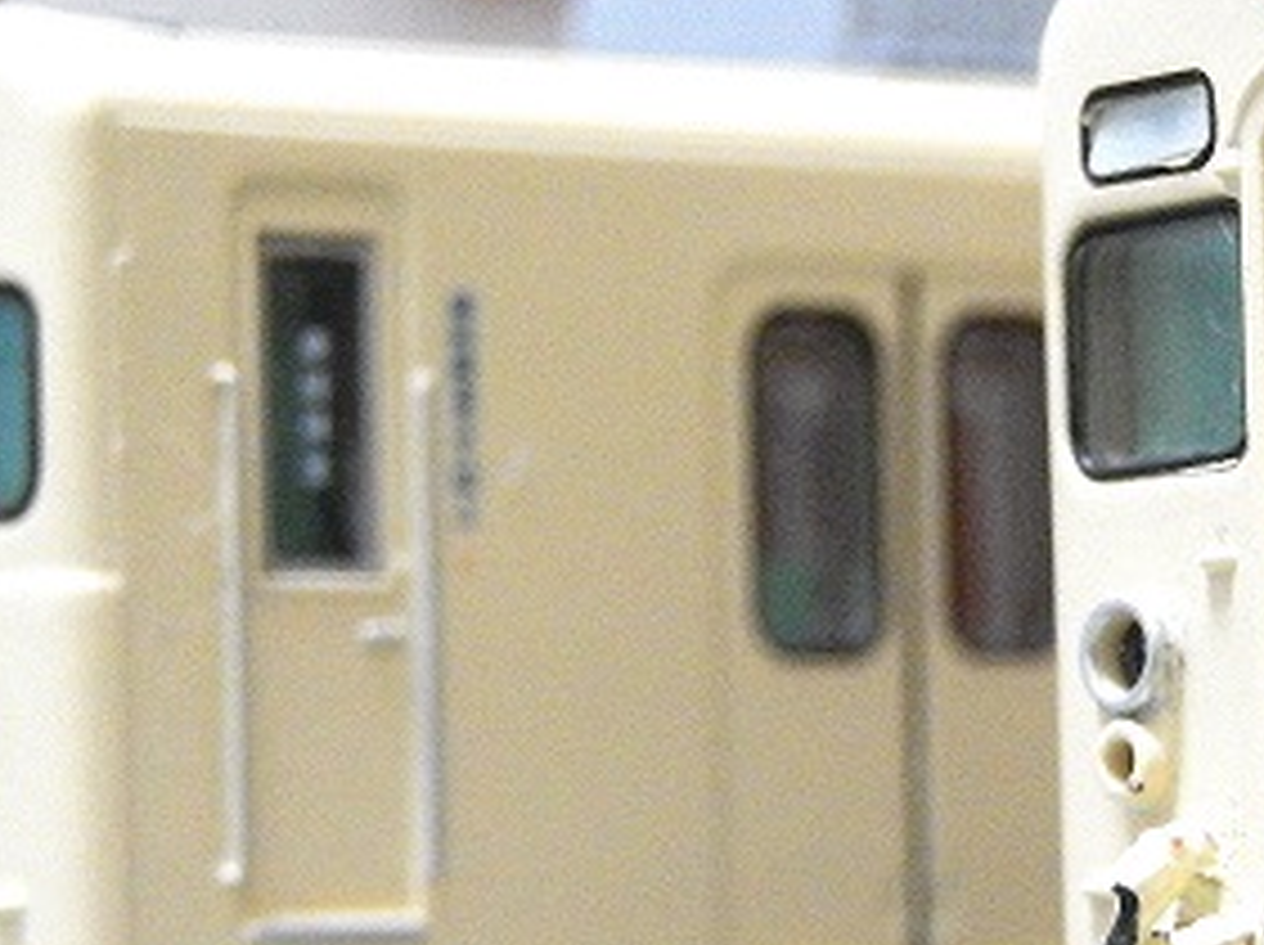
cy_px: 763
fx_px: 8643
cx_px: 958
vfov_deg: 6.2
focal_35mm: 237
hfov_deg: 8.4
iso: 800
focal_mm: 17
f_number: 5.2
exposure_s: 1/13
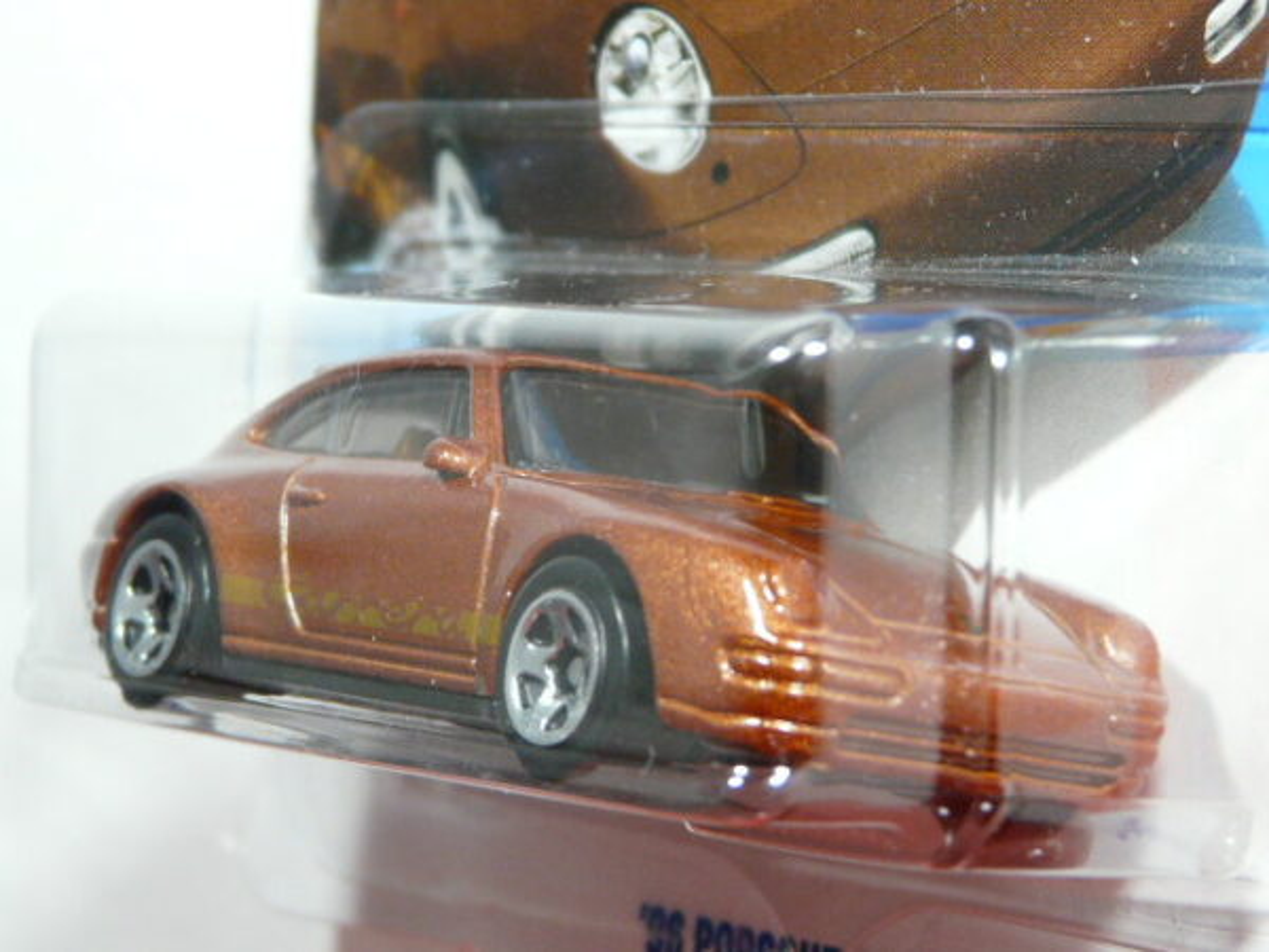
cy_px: 476
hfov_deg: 14.9
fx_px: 4839
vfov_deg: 11.2
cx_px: 634
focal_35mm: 132
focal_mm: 13.6
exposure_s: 1/40
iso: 200
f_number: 3.2
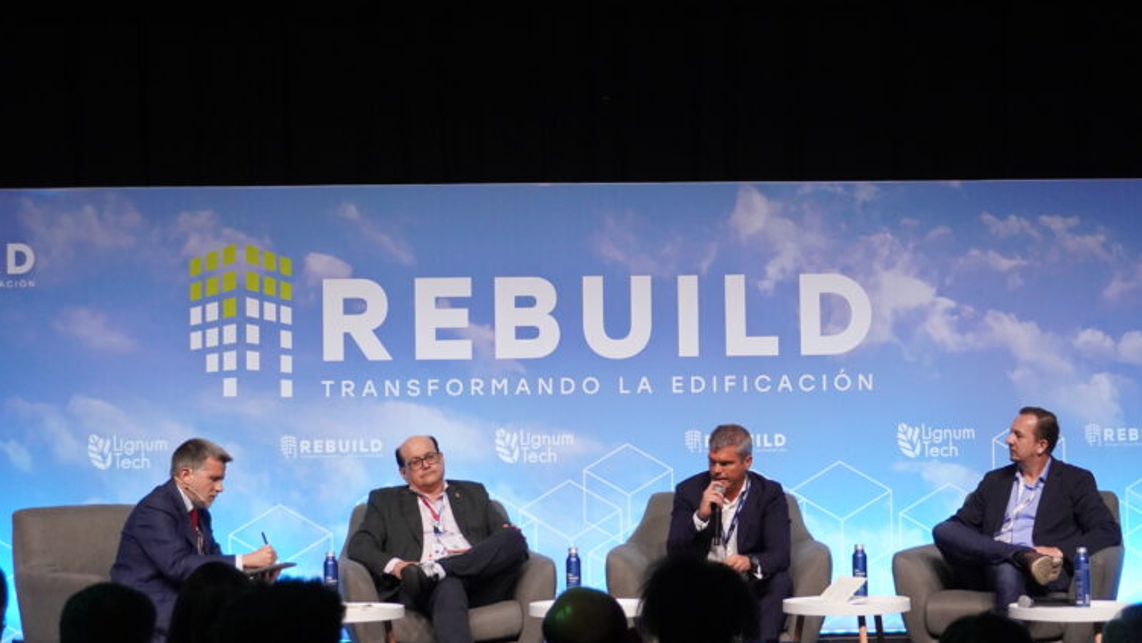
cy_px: 283
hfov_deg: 25.3
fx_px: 2535
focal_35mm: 84
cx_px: 697
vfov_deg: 14.4
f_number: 5.6
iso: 1600
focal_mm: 39
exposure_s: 1/160
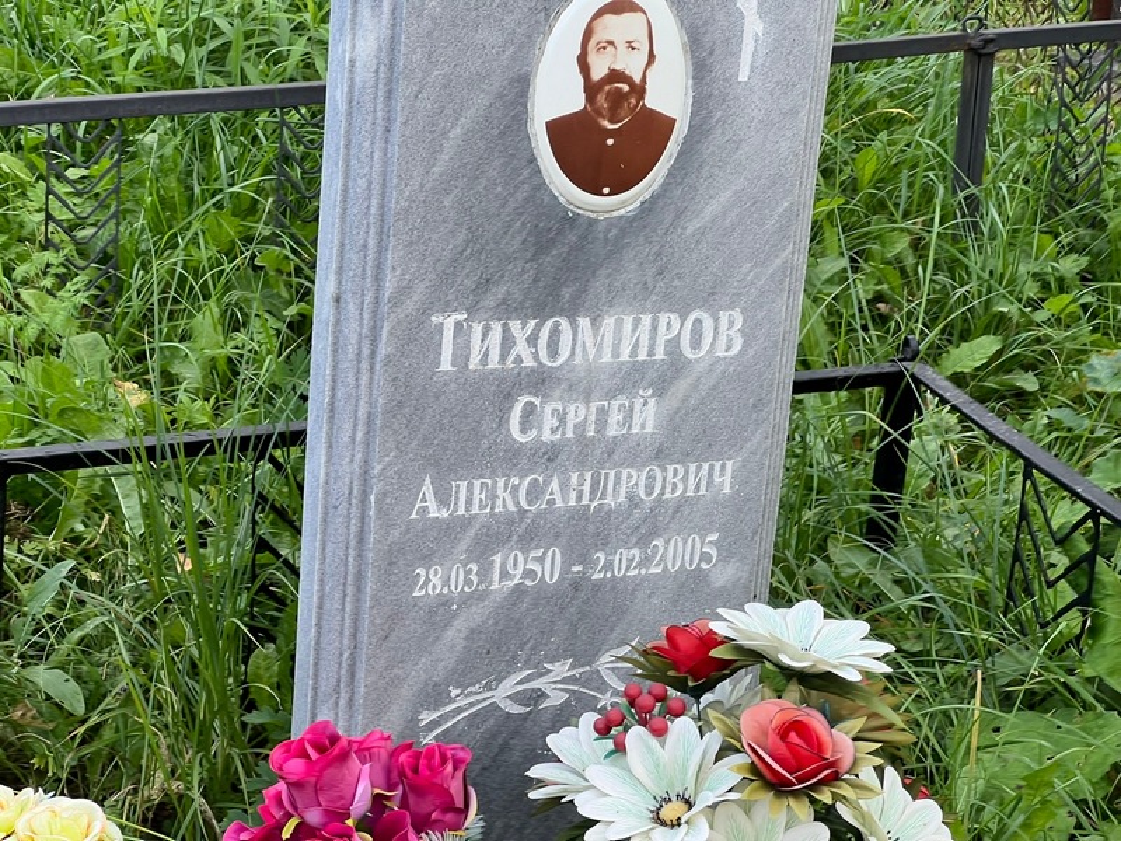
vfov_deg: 19.1
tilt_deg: -23.4
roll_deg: -3.8
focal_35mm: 77
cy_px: 420
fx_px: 2494
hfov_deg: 25.3
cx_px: 560
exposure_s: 1/101
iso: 32
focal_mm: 9
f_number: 2.8
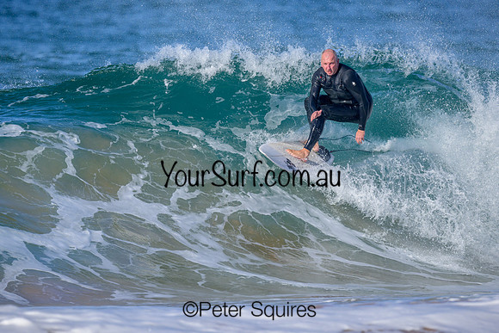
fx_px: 12568
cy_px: 174
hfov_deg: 2.3
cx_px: 258
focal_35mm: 907
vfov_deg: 1.5
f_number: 6.3
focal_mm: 800
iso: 360
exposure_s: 1/2000
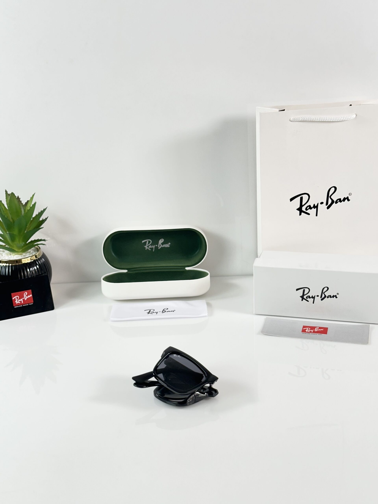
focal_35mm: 48
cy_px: 252
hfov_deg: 30.3
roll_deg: +2.2
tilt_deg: -21.2
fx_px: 699
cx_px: 189
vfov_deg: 39.7
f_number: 1.78
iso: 64
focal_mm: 6.86
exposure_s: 1/100
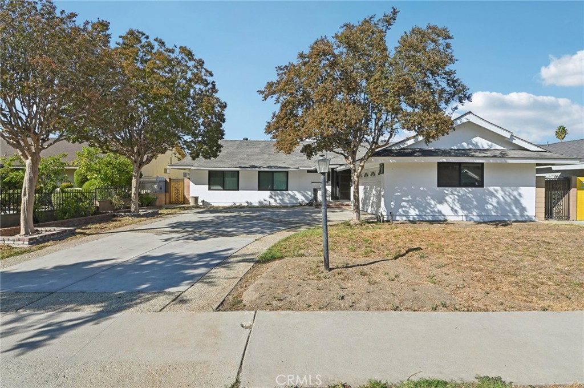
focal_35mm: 18
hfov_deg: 90.1
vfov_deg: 67.2
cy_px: 194
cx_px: 292
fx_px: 292
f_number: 22
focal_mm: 18
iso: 250
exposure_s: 1/60
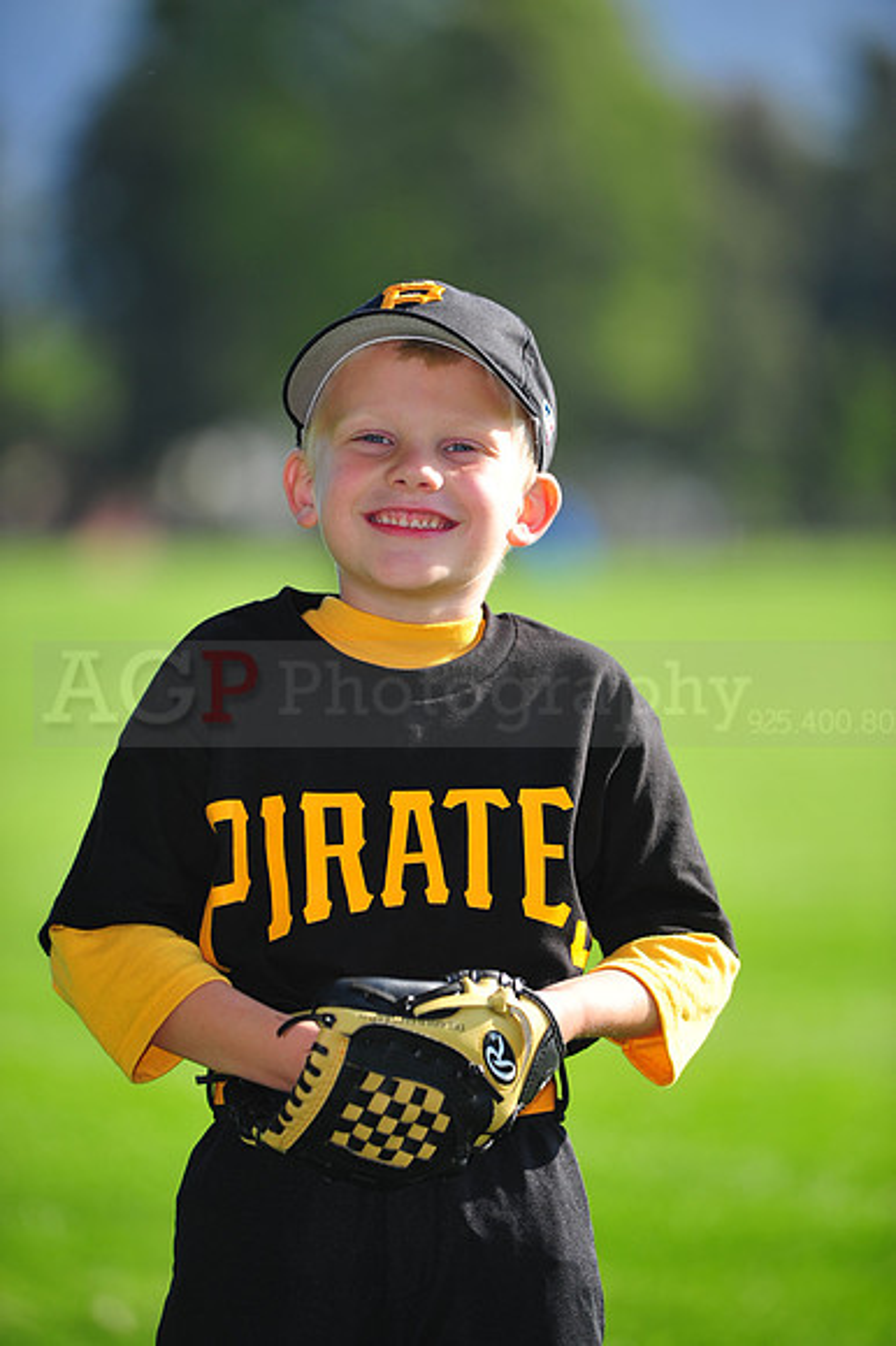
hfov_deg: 6.9
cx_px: 448
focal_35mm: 200
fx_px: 7475
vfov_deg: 10.3
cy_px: 673
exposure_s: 1/800
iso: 200
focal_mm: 200
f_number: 4
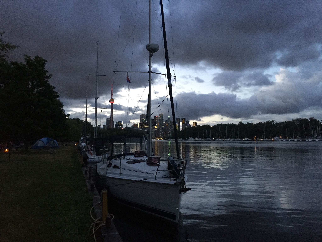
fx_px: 270
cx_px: 161
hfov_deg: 61.7
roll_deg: +0.2
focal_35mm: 29
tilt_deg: +4.1
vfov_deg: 48.2
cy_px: 121
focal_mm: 4.15
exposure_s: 1/17
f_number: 2.2
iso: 250
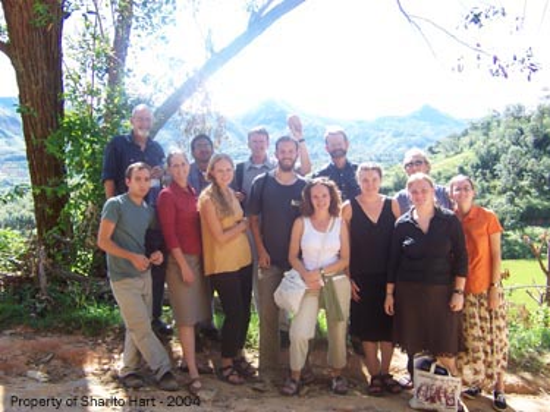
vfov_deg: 39.6
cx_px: 275
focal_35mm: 36
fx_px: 572
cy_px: 206
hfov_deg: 51.4
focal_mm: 5.6
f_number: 3.4
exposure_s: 1/180
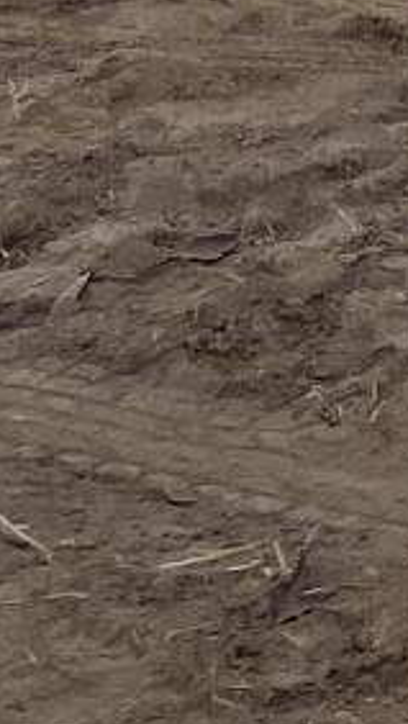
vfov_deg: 8.1
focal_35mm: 201
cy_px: -1828
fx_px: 3859
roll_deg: +0.3
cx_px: 357
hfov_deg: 6.0
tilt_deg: +6.3
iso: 50
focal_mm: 5.7
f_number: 1.5
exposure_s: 1/3165
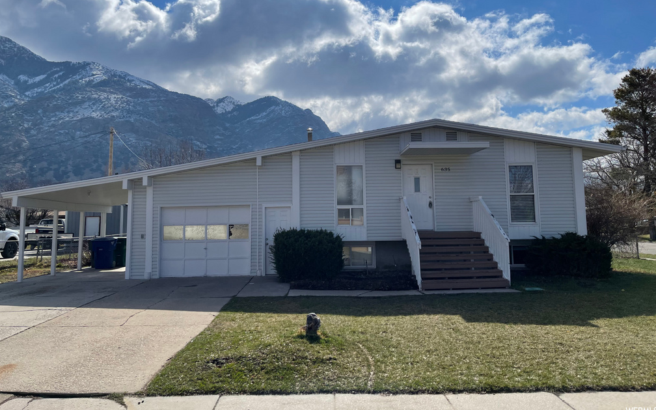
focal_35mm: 28
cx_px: 326
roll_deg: +0.5
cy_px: 165
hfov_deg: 66.5
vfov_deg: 44.3
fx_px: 501
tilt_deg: +5.0
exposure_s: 1/13514
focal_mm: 5.1
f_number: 1.6
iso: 40
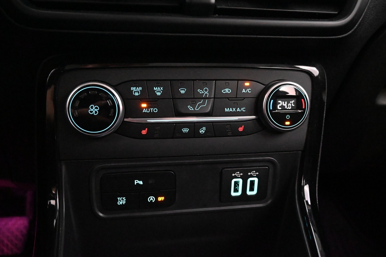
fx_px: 322
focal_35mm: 30
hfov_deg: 61.9
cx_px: 193
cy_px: 128
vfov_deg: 43.6
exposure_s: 1/30
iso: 16000
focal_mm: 20
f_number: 3.8
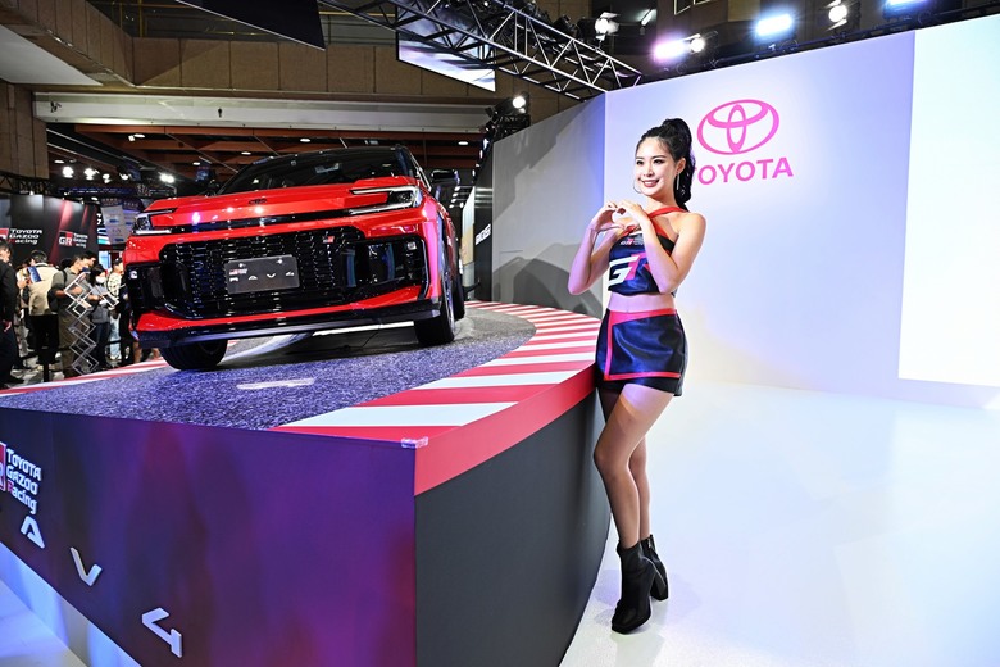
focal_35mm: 24
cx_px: 500
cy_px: 334
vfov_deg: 53.1
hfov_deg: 73.7
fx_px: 667
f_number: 4.5
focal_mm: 24
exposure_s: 1/60
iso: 450
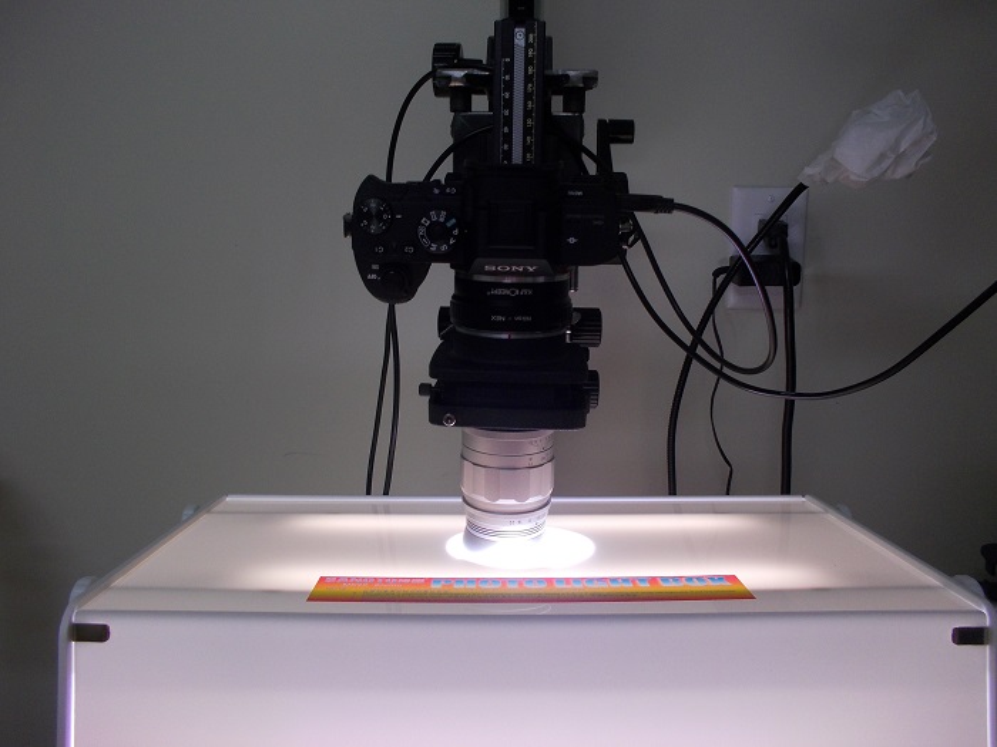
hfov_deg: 61.7
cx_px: 498
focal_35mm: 29
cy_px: 374
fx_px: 835
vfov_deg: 48.2
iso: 100
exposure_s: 1/25
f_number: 3.3
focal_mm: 4.1
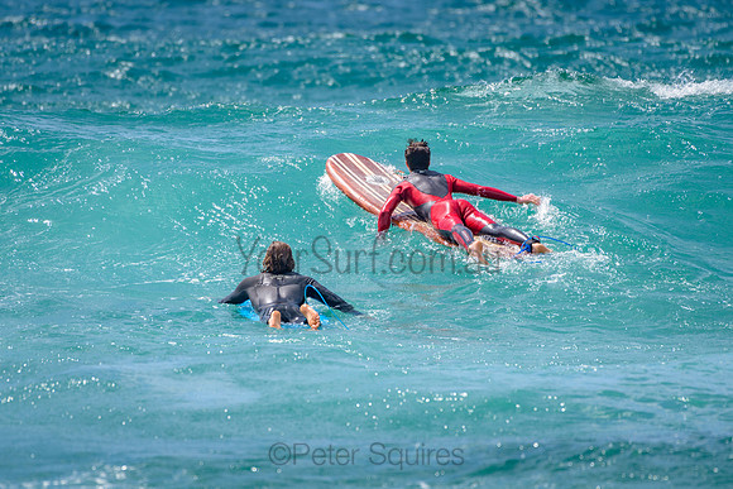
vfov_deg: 2.2
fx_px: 12482
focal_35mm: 613
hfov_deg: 3.4
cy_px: 255
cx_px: 335
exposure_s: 1/2000
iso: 200
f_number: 5.6
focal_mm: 500
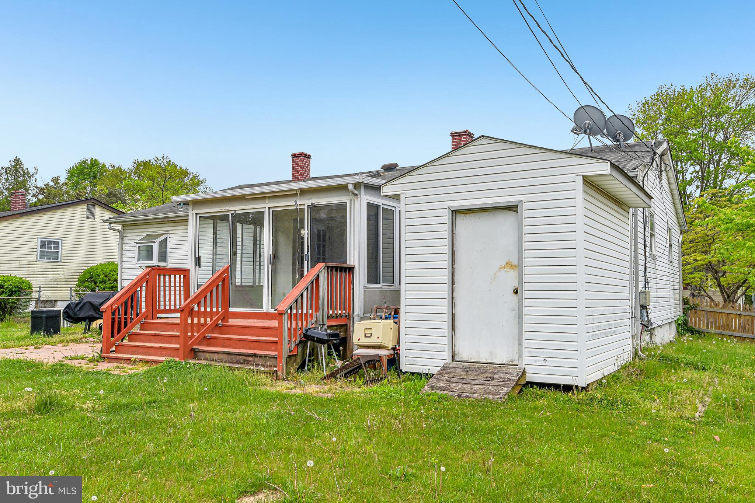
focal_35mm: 29
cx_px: 378
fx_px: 608
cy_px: 252
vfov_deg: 45.0
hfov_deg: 63.7
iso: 400
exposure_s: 1/1000
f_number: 8
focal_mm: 29
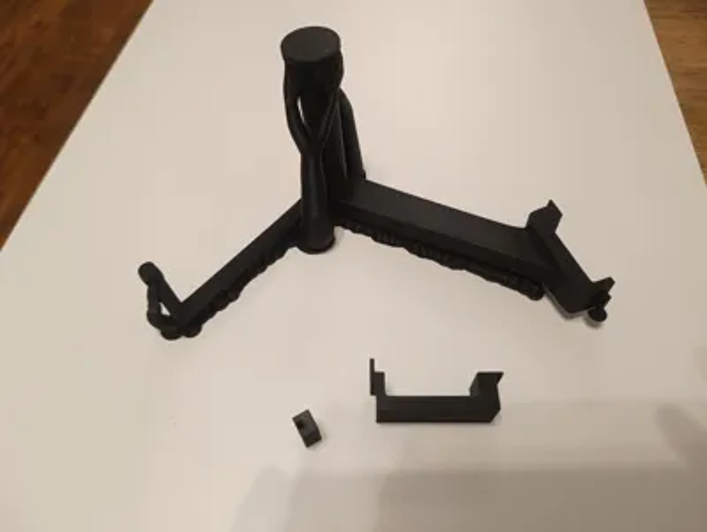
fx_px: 470
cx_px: 354
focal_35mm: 23
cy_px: 266
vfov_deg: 59.0
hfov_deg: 73.9
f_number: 1.69
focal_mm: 6.06
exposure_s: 1/60
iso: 1000
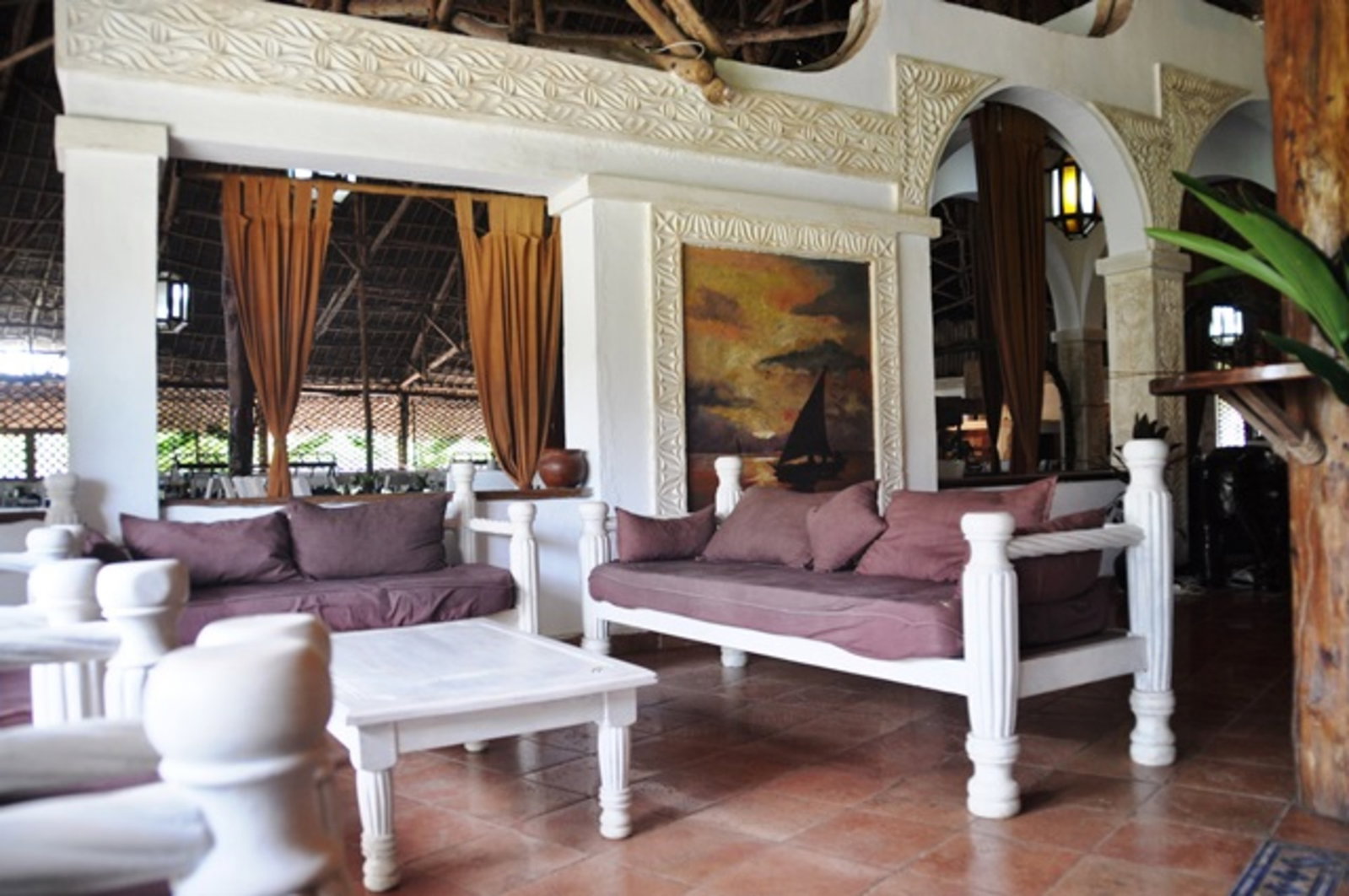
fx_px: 1011
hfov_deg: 67.4
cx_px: 674
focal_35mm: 27
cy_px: 448
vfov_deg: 47.8
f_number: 3.5
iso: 400
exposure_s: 1/40
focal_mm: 18
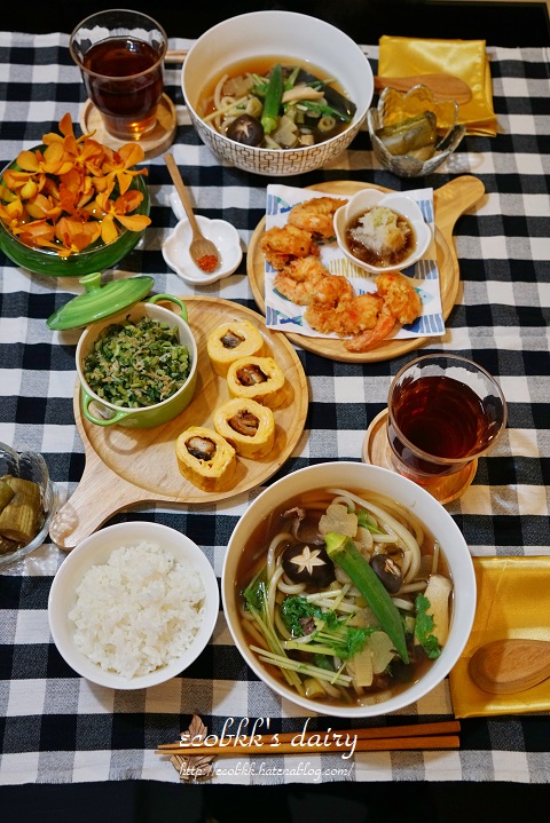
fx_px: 824
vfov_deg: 53.1
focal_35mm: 36
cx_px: 275
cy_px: 412
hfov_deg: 36.9
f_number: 5
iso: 2000
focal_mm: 36
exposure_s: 1/160
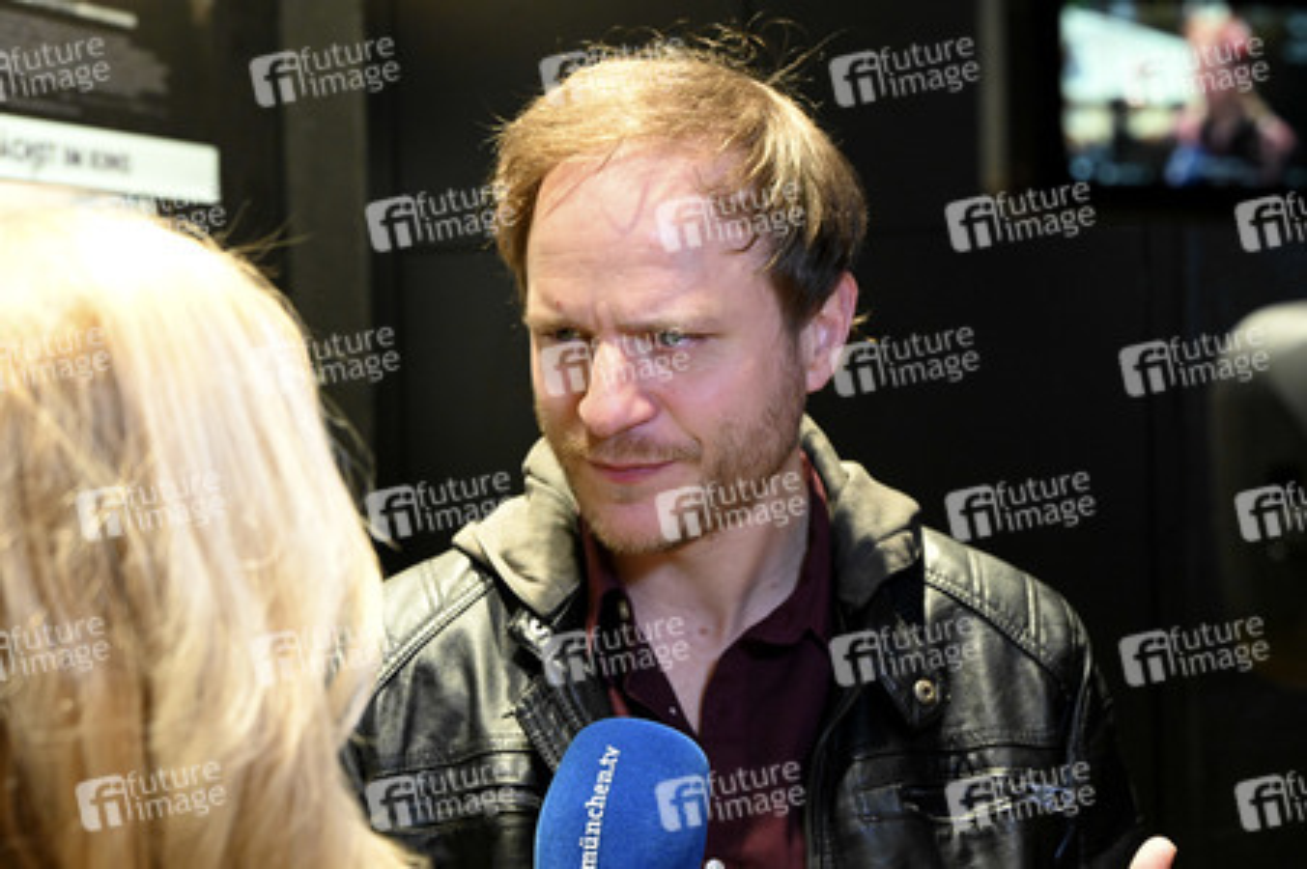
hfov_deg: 32.4
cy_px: 434
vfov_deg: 21.9
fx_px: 2249
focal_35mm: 62
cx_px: 654
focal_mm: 62
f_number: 6
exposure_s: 1/100
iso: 6400
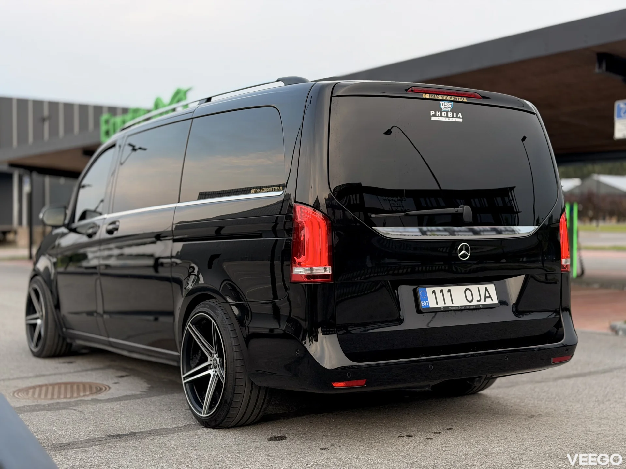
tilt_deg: -1.4
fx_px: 868
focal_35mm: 48
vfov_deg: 30.3
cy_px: 234
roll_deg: -0.1
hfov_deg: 39.7
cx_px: 313
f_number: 1.78
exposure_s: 1/213
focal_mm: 6.76
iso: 125
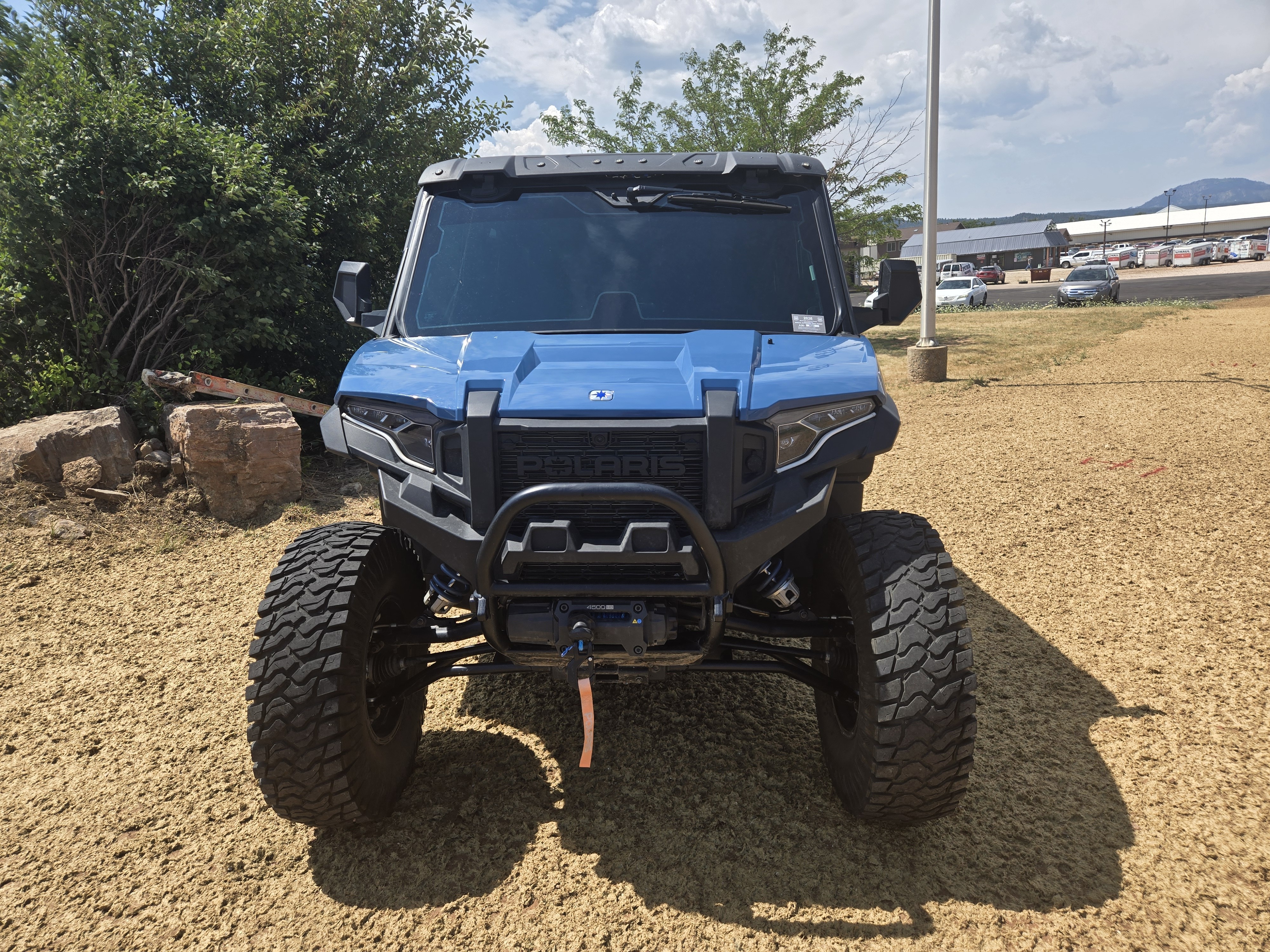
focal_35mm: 23
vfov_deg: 58.9
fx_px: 844
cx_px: 635
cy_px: 476
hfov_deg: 73.9
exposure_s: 1/1445
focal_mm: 5.4
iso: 25
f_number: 1.8
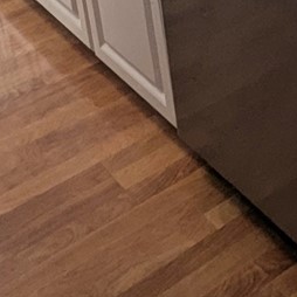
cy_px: -253
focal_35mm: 89
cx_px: 484
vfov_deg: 16.2
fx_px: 864
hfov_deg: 17.0
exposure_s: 1/750
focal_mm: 2.35
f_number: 2.2
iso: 48
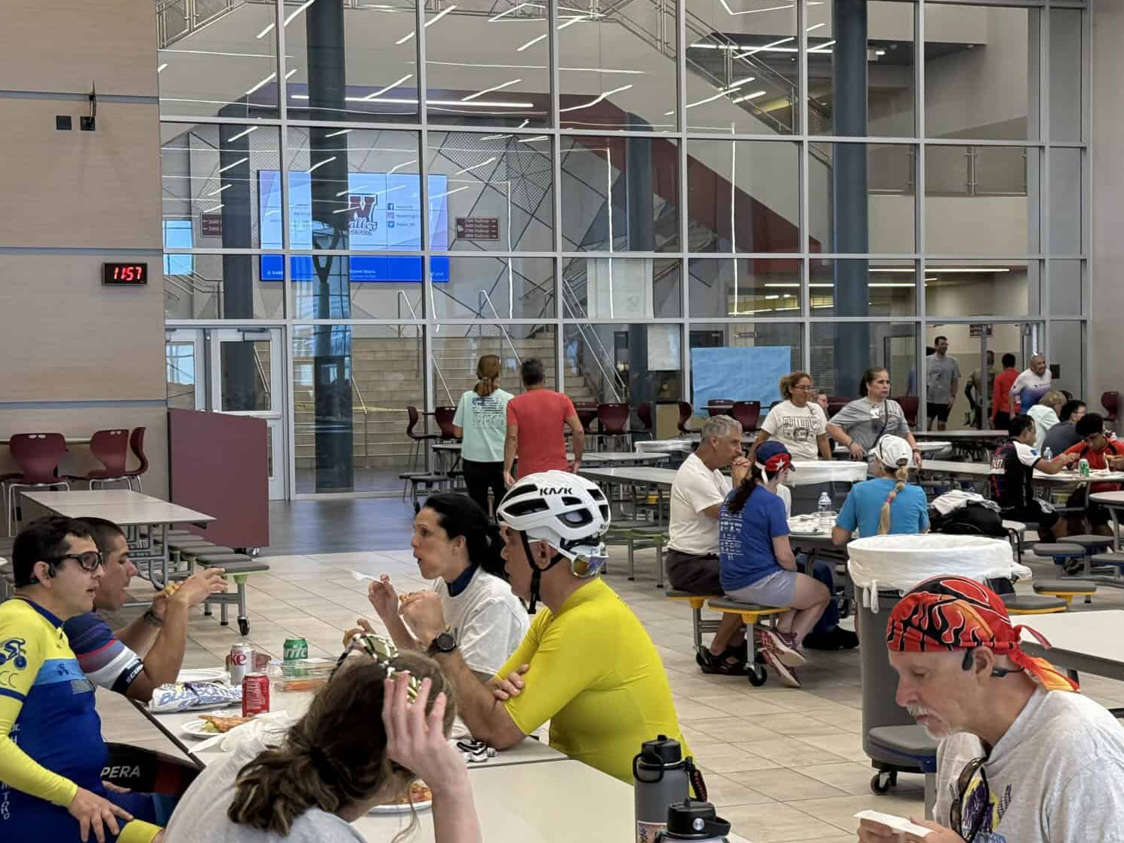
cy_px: 445
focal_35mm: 66
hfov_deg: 29.3
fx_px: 2143
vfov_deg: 22.3
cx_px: 657
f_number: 1.8
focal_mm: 6.8
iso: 200
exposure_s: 1/120
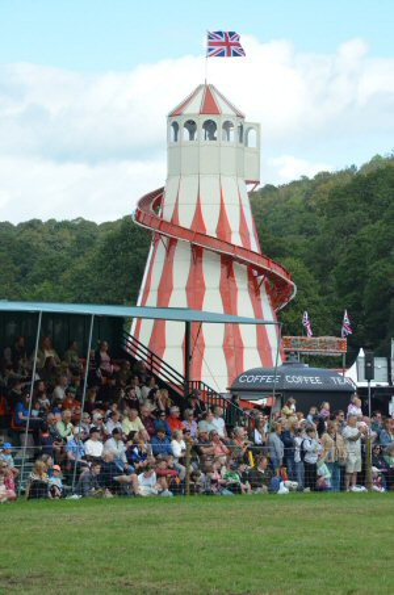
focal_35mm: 150
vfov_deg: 13.7
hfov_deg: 9.1
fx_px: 2474
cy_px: 298
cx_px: 197
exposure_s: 1/1000
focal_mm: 100
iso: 1600
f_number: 13
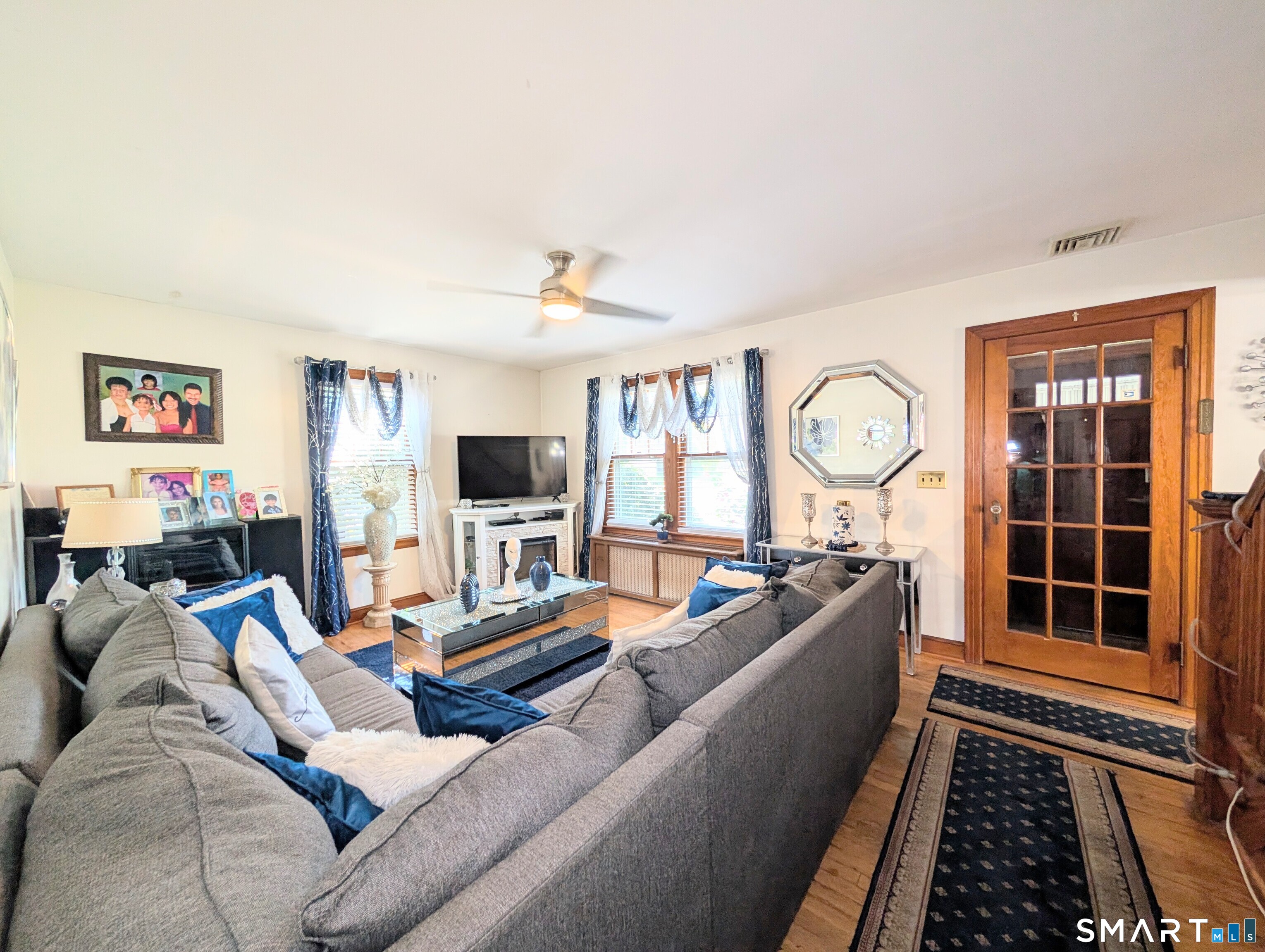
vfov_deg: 94.6
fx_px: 439
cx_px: 632
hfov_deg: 110.5
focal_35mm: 12
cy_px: 476
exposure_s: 1/40
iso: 70
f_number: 1.7
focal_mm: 2.02
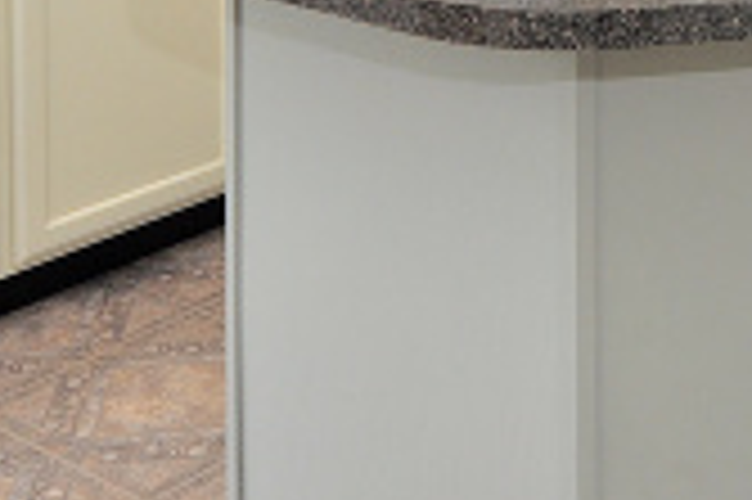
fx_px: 1440
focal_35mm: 69
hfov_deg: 27.3
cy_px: -277
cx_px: 788
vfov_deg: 17.5
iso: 200
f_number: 6.3
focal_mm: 12
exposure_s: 1/160
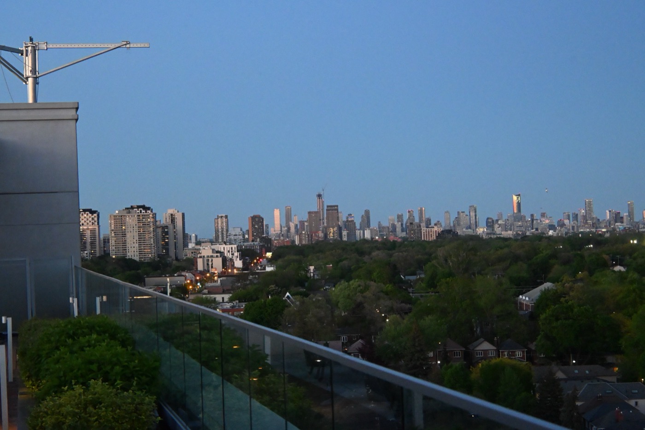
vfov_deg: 18.2
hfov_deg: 27.0
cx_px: 322
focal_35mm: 75
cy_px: 215
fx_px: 1343
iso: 8000
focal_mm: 50
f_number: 6.3
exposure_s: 1/80
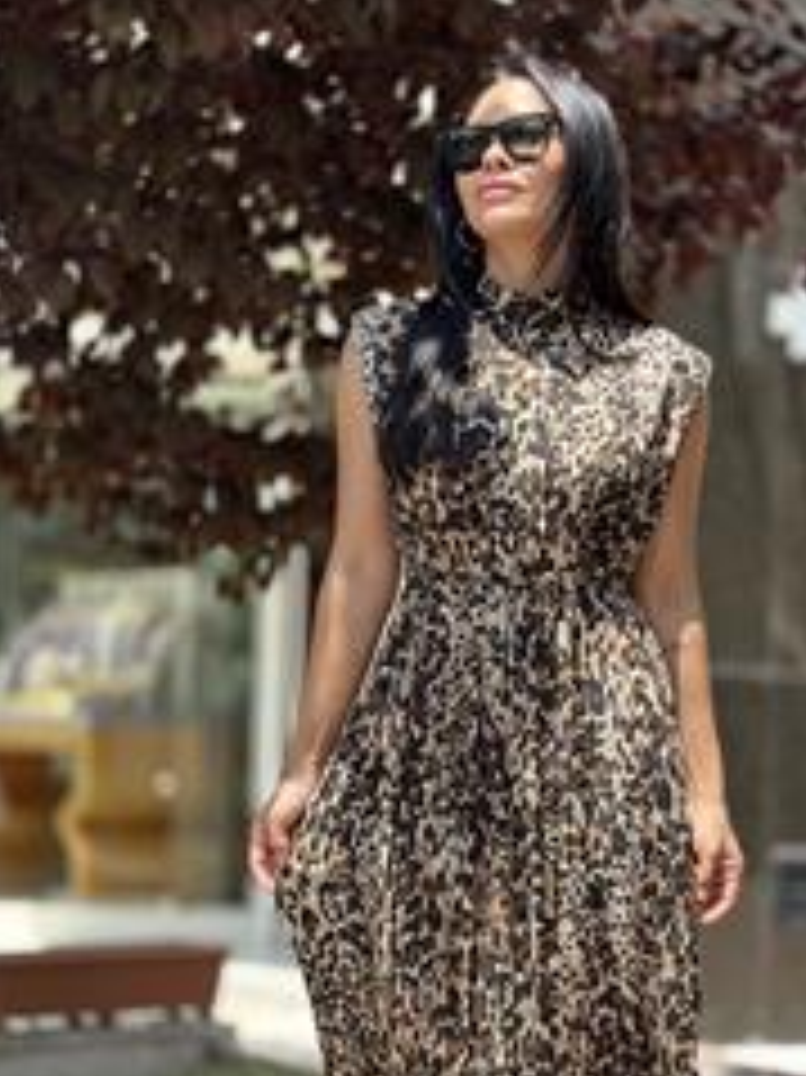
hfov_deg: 17.8
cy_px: 673
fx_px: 2579
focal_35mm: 83
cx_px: 468
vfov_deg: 23.5
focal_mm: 6.86
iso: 80
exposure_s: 1/1475
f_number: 1.78
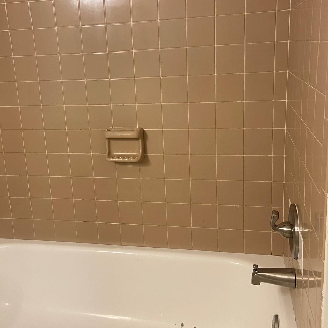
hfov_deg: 43.7
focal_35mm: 38
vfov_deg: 43.8
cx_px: 138
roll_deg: +2.9
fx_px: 407
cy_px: 144
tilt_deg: -12.8
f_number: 1.8
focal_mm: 4.25
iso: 125
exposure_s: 1/60
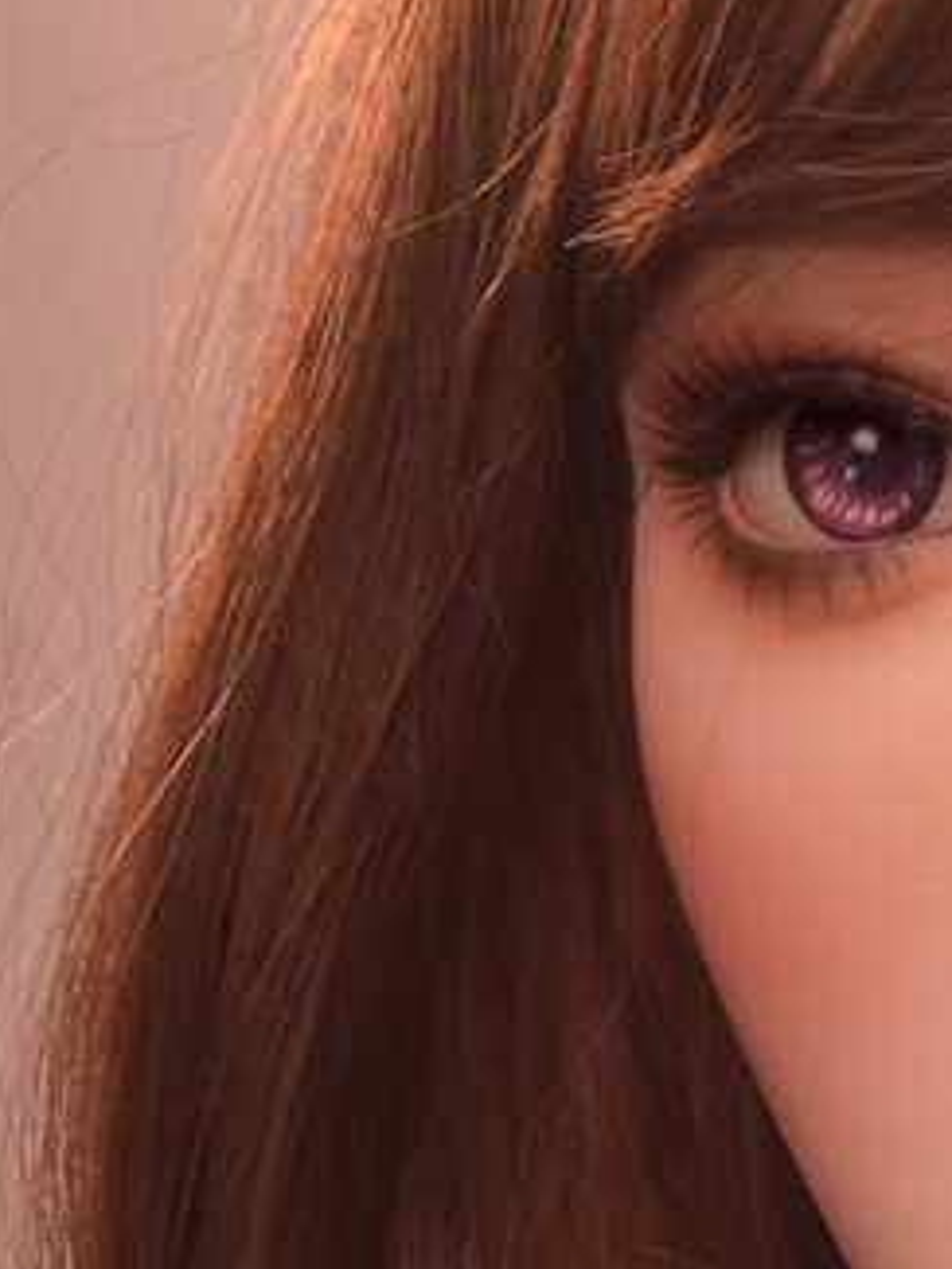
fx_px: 12679
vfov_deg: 5.6
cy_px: 2327
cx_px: 1553
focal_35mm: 346
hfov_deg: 4.3
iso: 500
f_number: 10
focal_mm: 52
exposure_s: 1/80
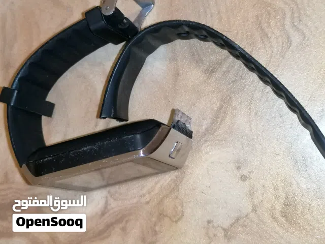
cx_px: 162
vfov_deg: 25.7
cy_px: 122
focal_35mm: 57
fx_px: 535
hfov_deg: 33.8
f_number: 1.8
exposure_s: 1/33.3
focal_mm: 4.75
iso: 250
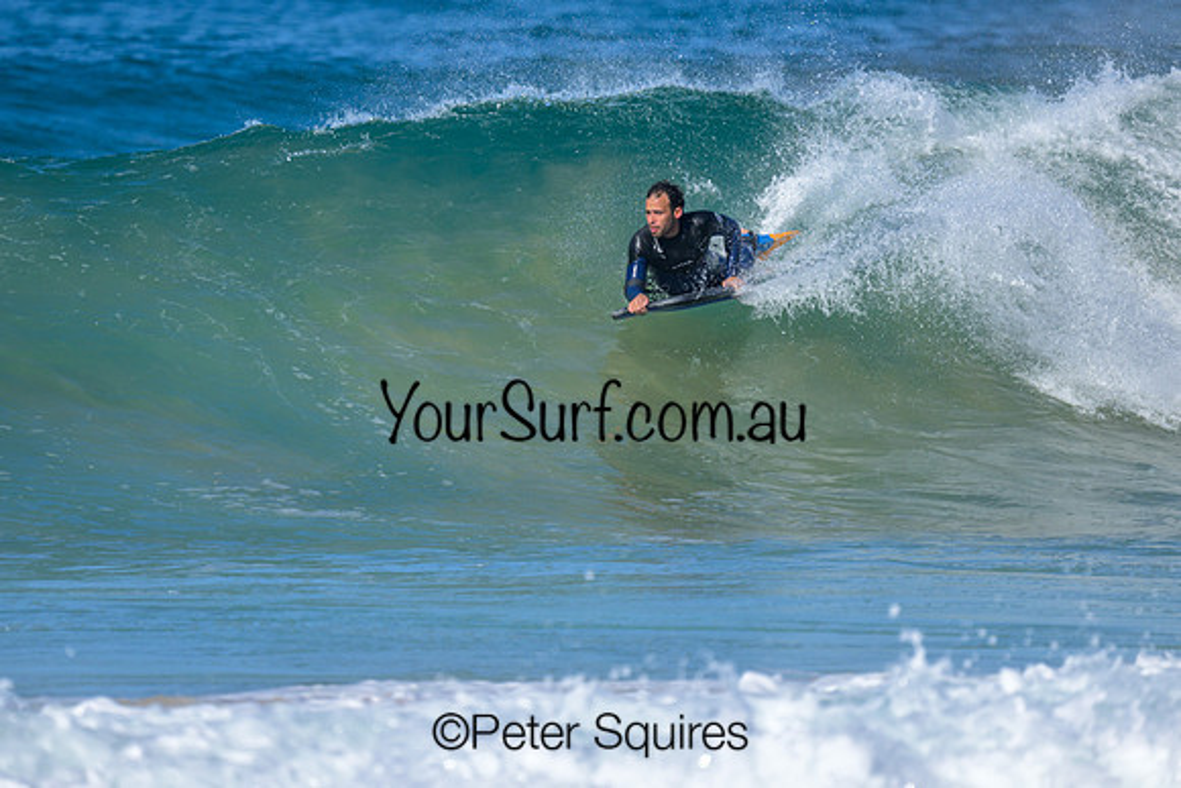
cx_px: 539
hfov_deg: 2.3
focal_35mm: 889
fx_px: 29157
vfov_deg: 1.5
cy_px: 392
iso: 320
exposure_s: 1/2000
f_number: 6.3
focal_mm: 800
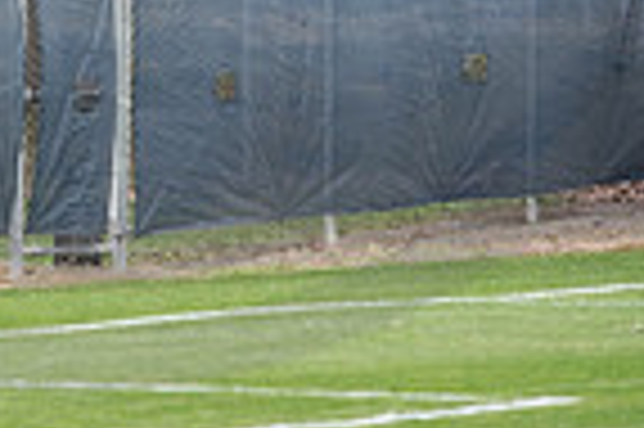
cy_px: -408
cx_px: 63
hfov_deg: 2.5
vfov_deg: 1.7
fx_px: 14634
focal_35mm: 819
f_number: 2.8
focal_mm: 200
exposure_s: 1/250
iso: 320
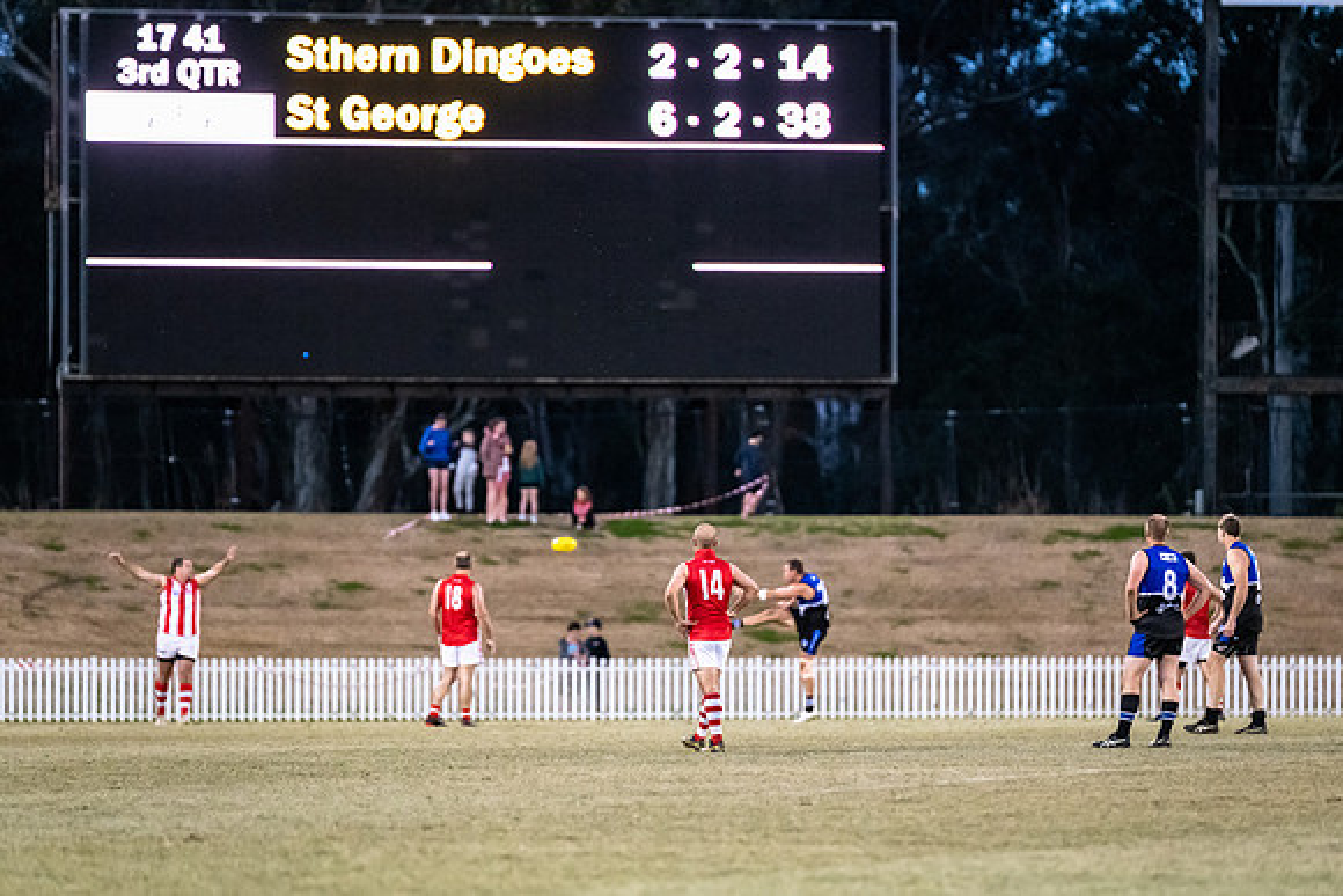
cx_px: 707
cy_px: 463
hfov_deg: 8.0
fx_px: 9549
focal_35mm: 256
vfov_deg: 5.4
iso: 10000
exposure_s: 1/1250
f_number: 2.8
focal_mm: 240
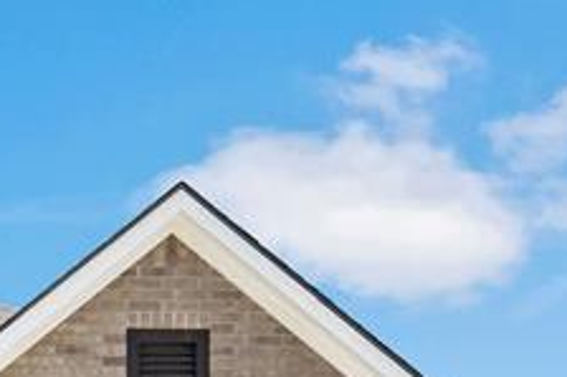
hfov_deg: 25.5
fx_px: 1007
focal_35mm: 64
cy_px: 529
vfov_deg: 19.1
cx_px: -228
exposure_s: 1/800
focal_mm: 14
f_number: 9
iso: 400
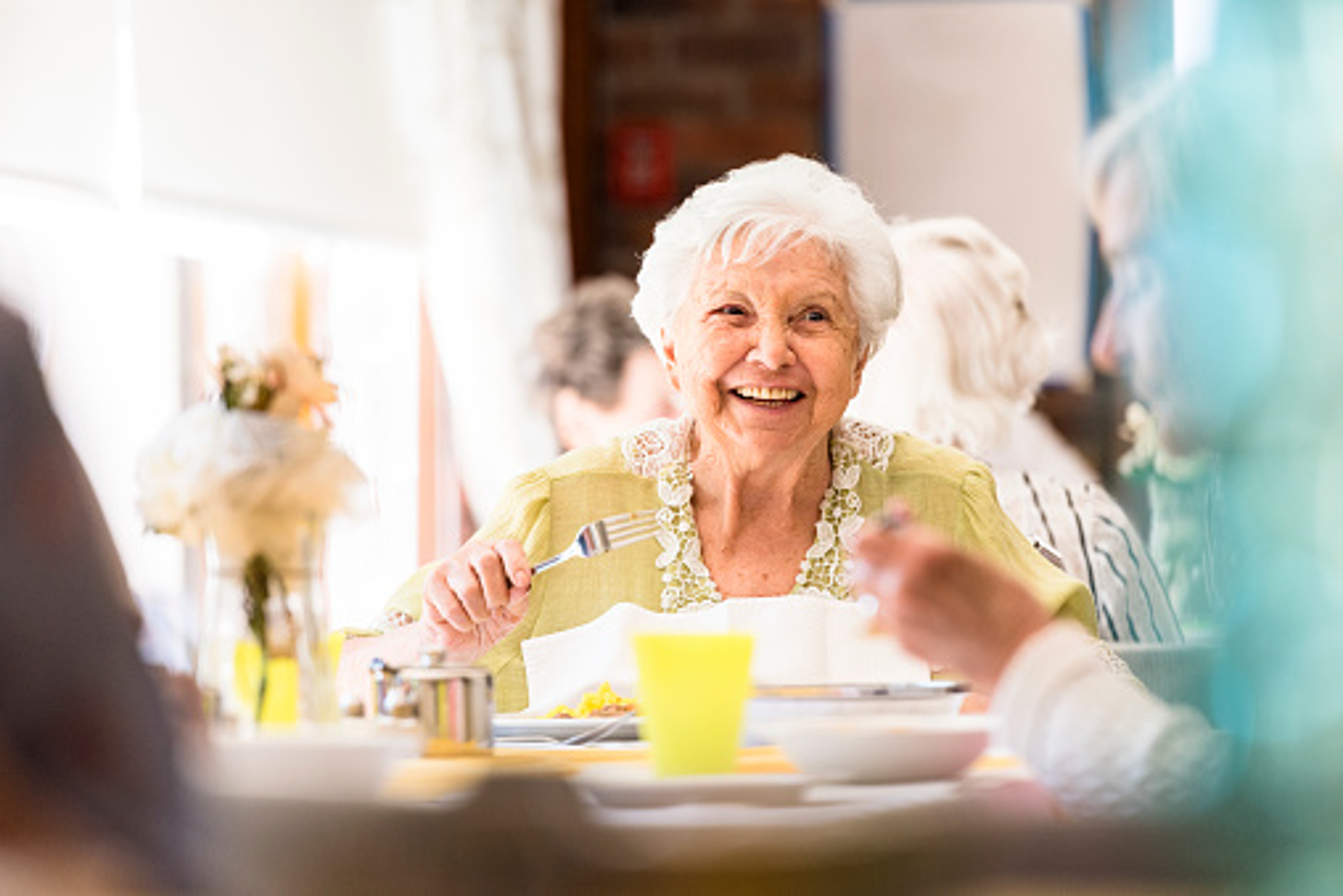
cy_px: 448
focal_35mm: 200
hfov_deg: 10.3
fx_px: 7463
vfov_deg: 6.9
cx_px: 672
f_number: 4
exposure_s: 1/320
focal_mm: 200
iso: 1000
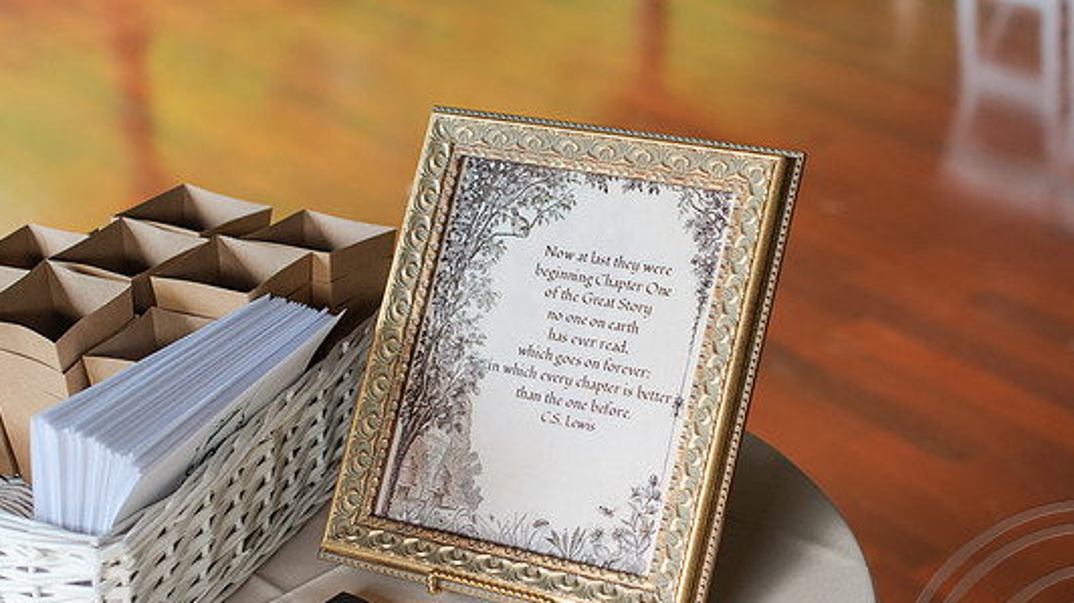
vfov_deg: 20.0
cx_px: 607
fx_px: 1708
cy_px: 332
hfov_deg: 34.9
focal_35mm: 60
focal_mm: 50
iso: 560
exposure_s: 1/250
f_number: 3.5
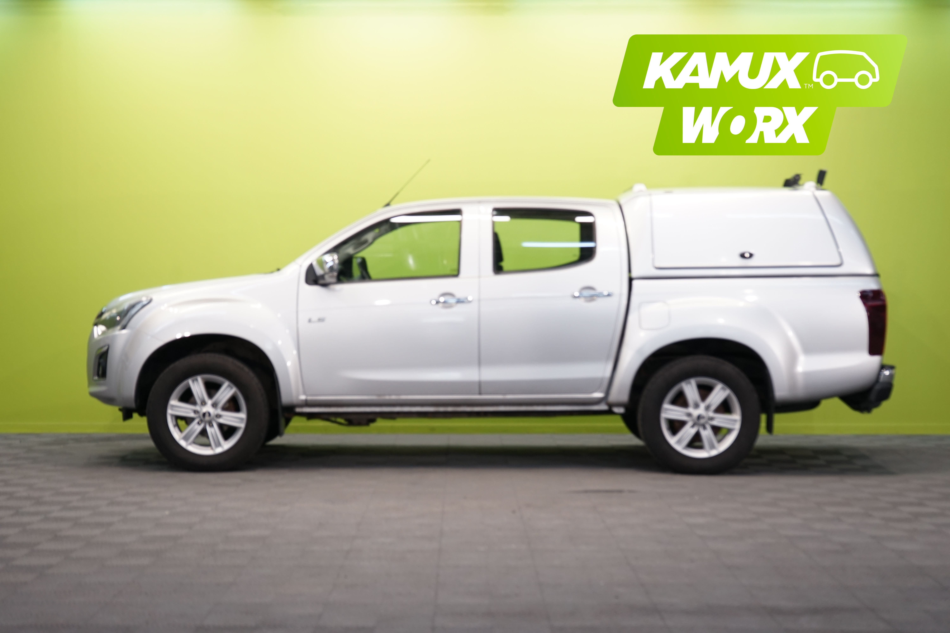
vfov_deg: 23.4
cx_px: 475
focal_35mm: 58
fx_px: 1530
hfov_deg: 34.5
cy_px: 316
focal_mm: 58
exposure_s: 1/40
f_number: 5.6
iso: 500
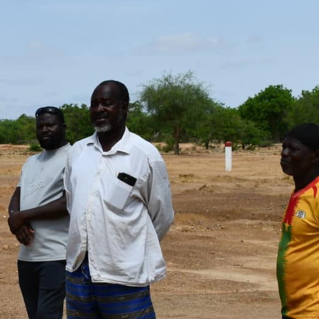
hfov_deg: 12.9
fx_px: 1397
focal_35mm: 134
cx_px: -5
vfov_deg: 13.0
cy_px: 200
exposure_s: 1/320
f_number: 9
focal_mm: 27
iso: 100
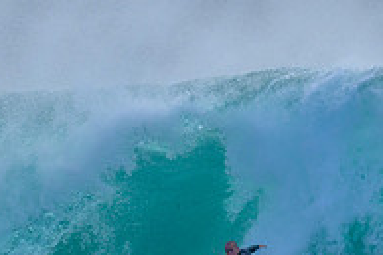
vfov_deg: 0.6
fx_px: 25426
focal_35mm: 2392
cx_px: 294
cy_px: 272
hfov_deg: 0.9
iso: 450
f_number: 6.3
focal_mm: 800
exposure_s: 1/2000
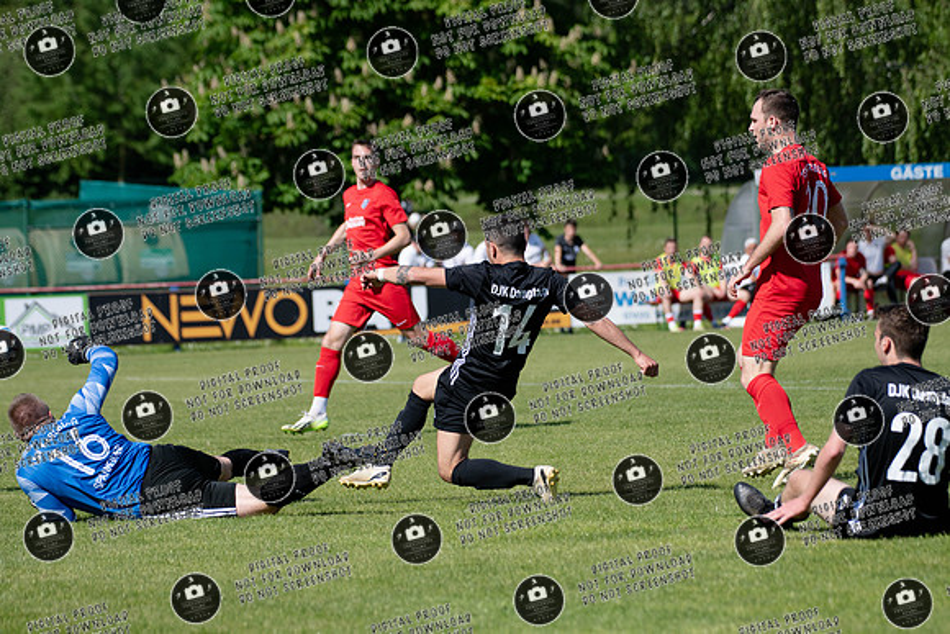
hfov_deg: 10.3
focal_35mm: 200
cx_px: 475
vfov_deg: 6.9
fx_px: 5279
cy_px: 317
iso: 320
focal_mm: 200
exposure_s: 1/1600
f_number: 5.6
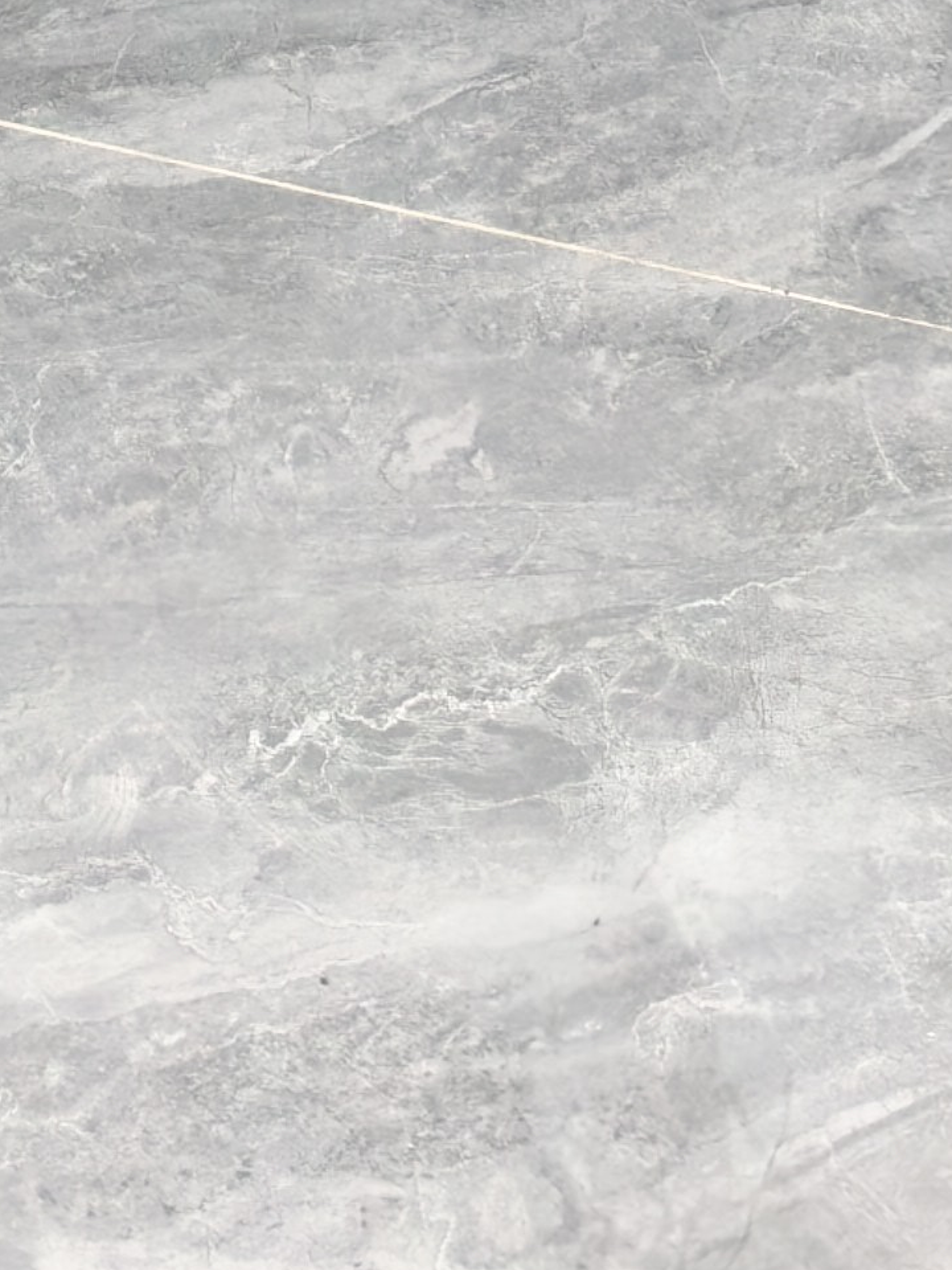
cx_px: -364
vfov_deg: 11.7
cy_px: -1549
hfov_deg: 10.1
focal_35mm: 144
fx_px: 5280
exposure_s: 1/100
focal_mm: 5.75
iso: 64
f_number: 1.4
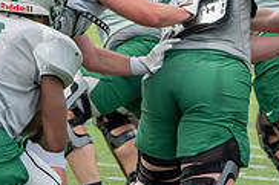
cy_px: 51
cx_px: 29
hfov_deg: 6.5
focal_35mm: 319
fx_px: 2470
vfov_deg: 4.3
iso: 400
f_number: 5.6
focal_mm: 100
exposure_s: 1/1250
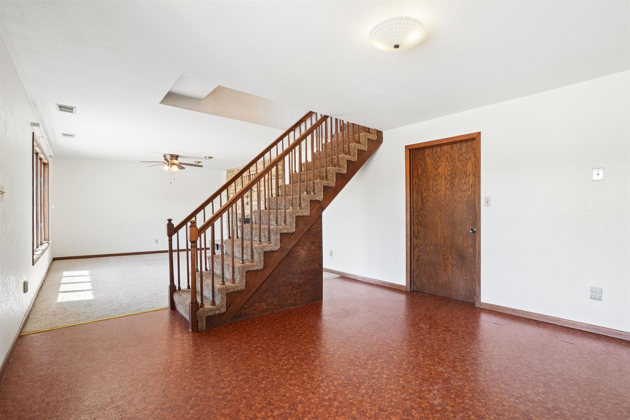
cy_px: 210
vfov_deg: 73.7
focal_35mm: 16
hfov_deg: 96.7
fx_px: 280
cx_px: 315
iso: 800
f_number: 10
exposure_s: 1/30
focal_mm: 16
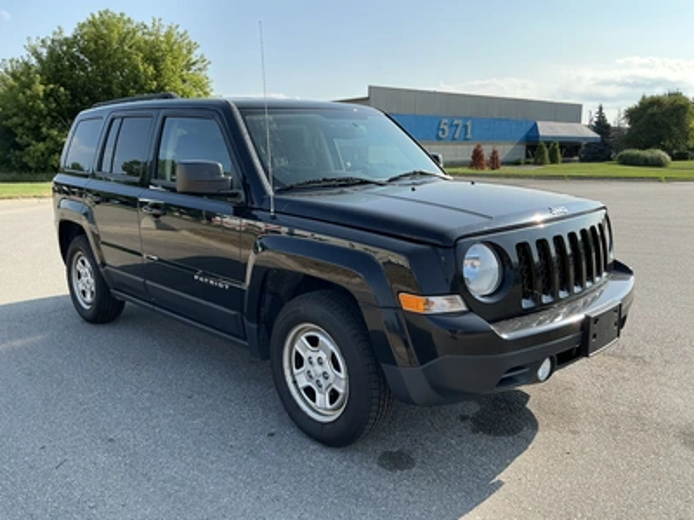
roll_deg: +1.0
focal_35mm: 28
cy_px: 260
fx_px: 561
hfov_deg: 63.4
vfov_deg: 49.7
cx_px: 347
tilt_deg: -8.8
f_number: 1.8
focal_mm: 3
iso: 25
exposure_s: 1/978
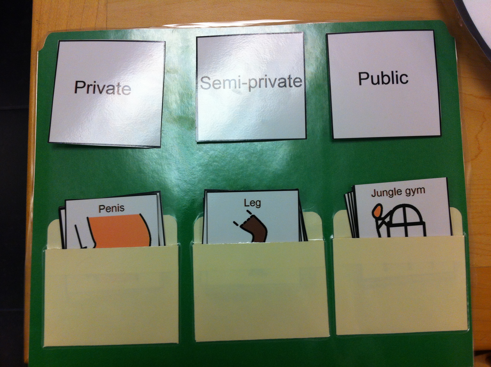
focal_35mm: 35
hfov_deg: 52.7
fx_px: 496
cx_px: 246
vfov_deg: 40.6
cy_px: 184
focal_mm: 3.85
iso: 100
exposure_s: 1/60
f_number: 2.8
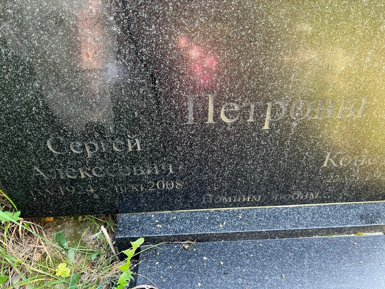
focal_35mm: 26
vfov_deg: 53.1
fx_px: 289
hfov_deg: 67.3
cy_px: 144
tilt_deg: -37.6
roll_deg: +0.2
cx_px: 192
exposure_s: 1/121
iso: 125
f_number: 1.5
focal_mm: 5.7
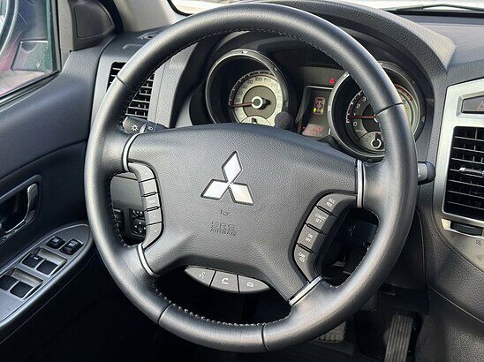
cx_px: 242
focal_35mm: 48
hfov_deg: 39.7
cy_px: 181
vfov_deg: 30.2
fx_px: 671
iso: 100
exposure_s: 1/82
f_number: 1.78
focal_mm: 6.76
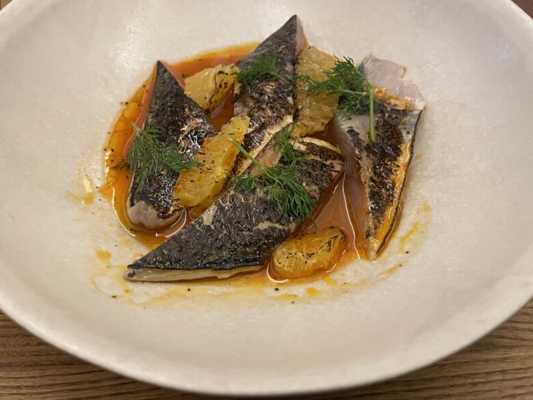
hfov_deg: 53.9
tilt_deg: -53.4
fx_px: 523
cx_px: 246
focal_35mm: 34
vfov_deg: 41.7
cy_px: 181
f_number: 1.6
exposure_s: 1/60
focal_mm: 4.2
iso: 400
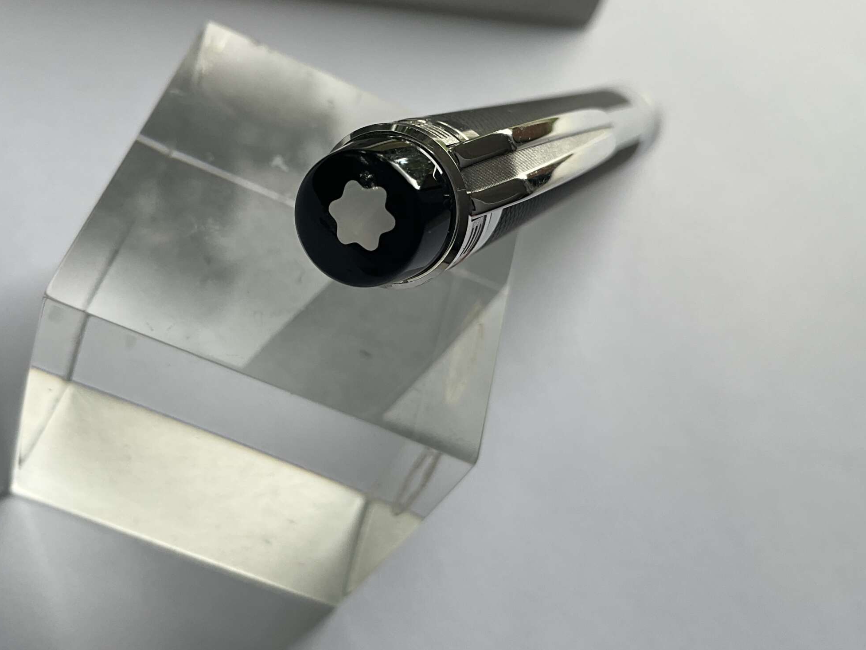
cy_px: 248
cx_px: 421
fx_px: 951
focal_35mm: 38
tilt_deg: -47.0
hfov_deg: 49.0
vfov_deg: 37.5
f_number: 1.8
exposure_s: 1/122
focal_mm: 3
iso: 20
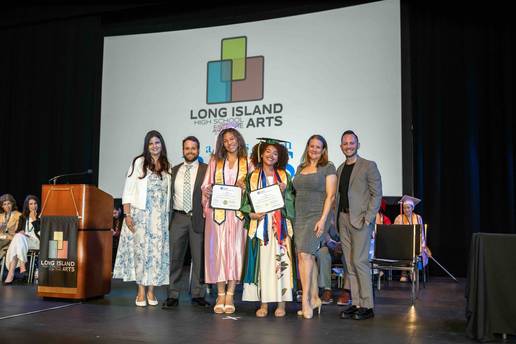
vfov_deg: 35.1
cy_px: 172
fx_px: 545
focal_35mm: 38
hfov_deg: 50.7
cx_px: 258
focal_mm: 38
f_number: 4
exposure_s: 1/250
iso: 1600
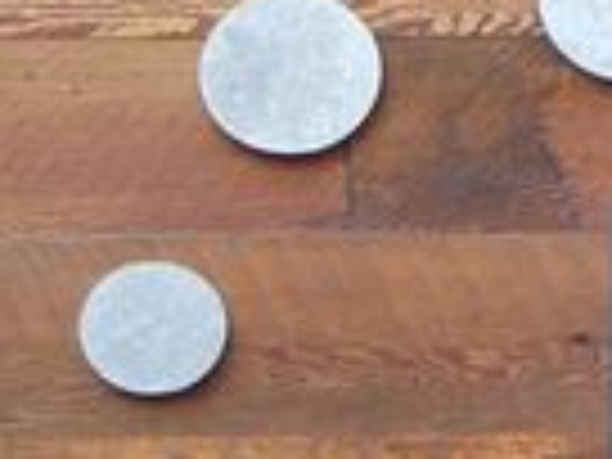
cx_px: 1080
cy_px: 896
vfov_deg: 4.8
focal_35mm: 302
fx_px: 5339
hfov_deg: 6.4
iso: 80
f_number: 3.7
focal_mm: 7.4
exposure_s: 1/60
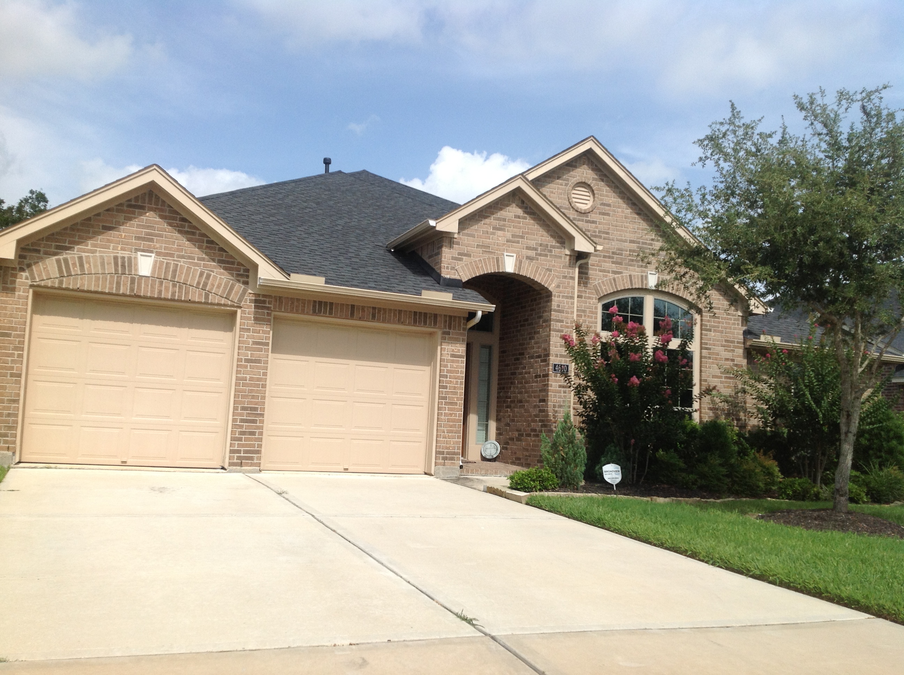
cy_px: 338
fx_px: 913
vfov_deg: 40.6
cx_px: 452
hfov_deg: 52.7
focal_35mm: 35
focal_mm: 4.28
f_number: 2.4
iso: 50
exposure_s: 1/2519
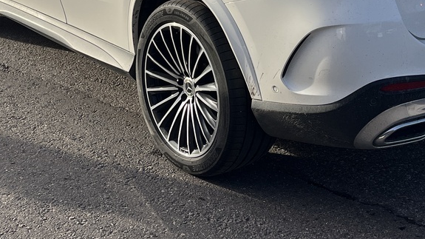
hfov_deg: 29.7
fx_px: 800
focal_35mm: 71
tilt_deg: -12.2
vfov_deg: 16.3
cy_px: -42
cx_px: 254
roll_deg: +1.0
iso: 50
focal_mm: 5.1
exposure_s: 1/3311
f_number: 1.6
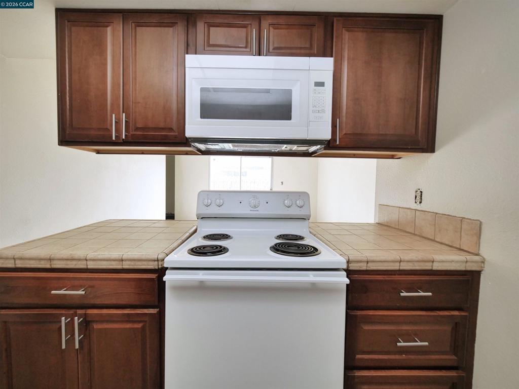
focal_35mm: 14
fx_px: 210
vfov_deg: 85.7
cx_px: 260
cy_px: 194
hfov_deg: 102.1
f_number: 4
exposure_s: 1/160
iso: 800
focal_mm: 7
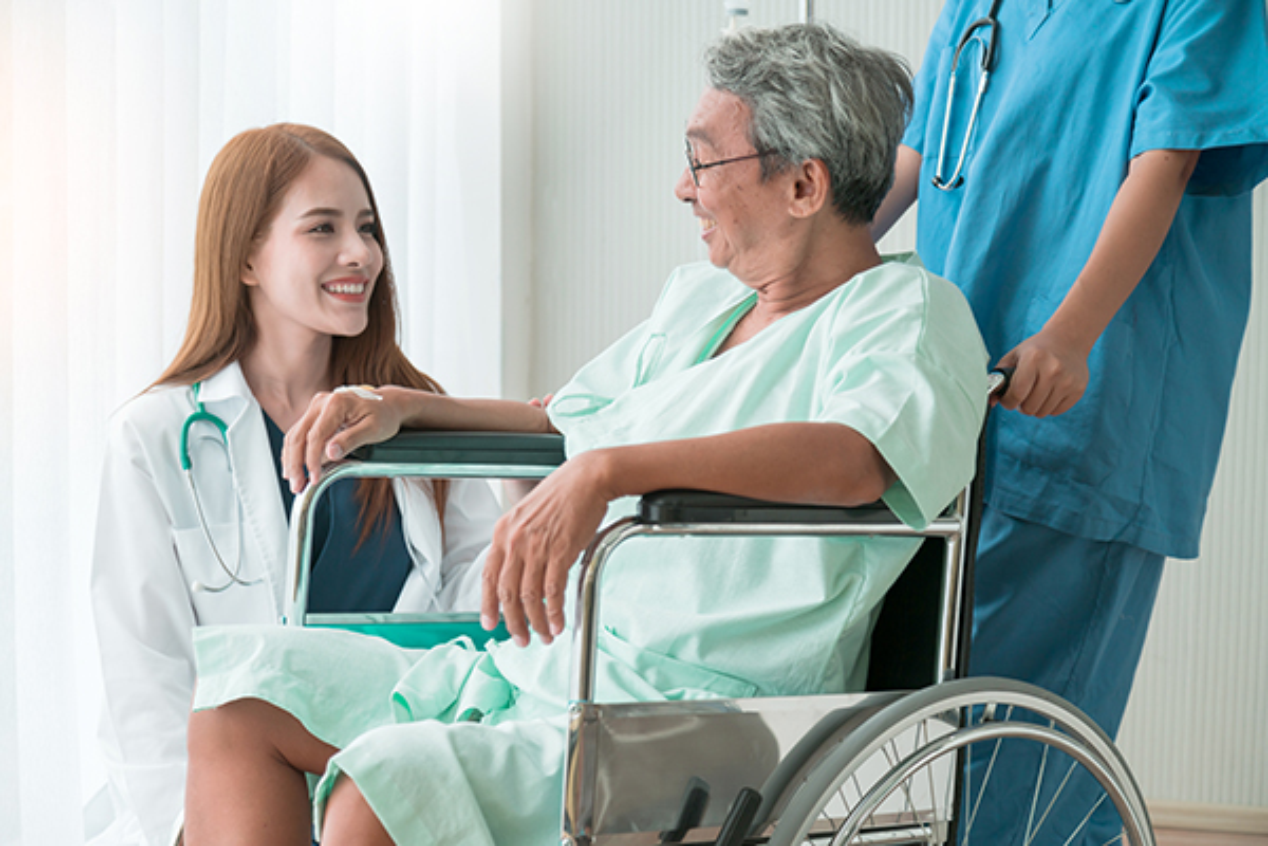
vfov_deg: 18.2
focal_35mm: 75
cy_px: 423
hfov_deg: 27.0
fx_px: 2641
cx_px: 634
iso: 250
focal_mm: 75
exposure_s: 1/320
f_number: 4
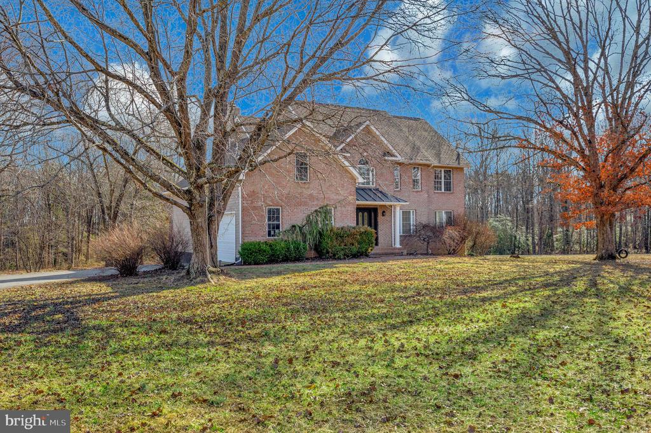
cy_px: 216
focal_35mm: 30
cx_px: 326
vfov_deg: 43.5
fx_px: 542
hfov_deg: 62.0
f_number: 5.6
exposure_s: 1/250
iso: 100
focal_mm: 30
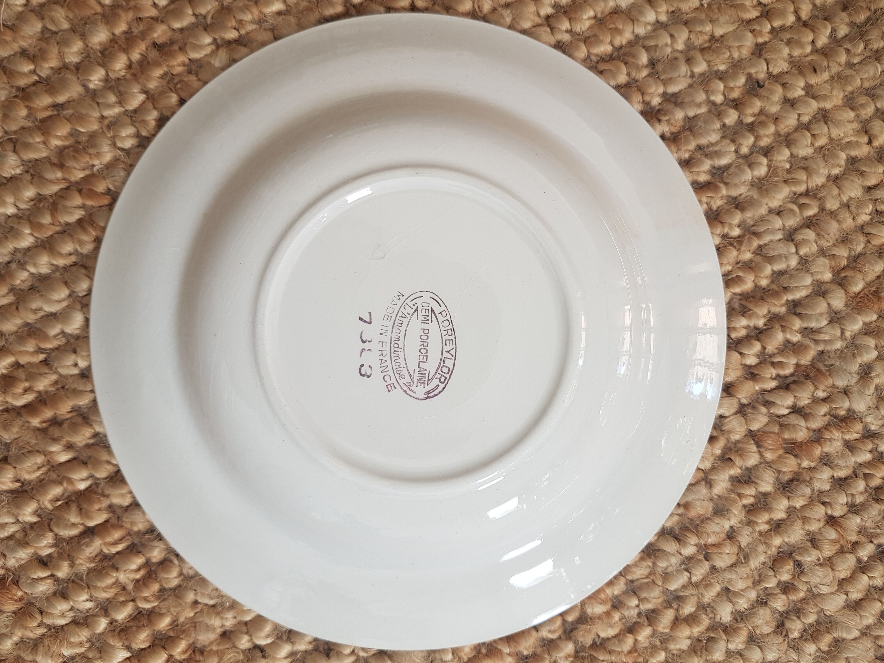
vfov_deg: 53.1
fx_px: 664
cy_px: 332
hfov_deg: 67.3
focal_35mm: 26
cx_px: 442
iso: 50
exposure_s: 1/50
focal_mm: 4.2
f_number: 1.7
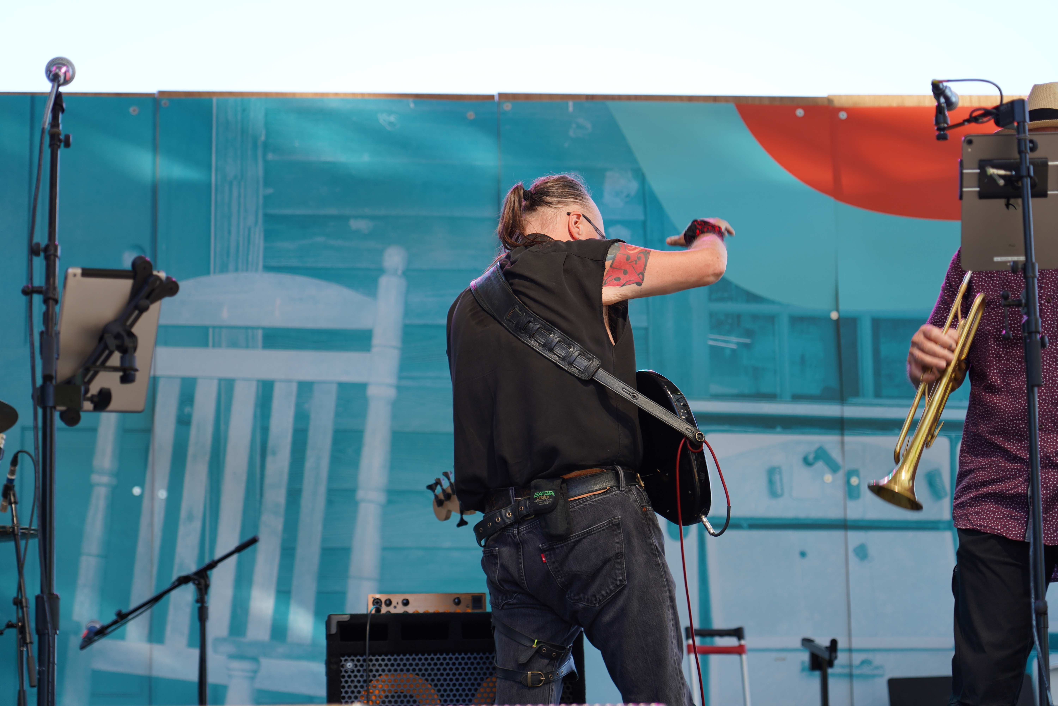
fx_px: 2997
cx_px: 529
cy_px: 353
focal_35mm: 102
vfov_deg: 13.4
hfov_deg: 20.0
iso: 200
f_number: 4
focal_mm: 102
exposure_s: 1/160
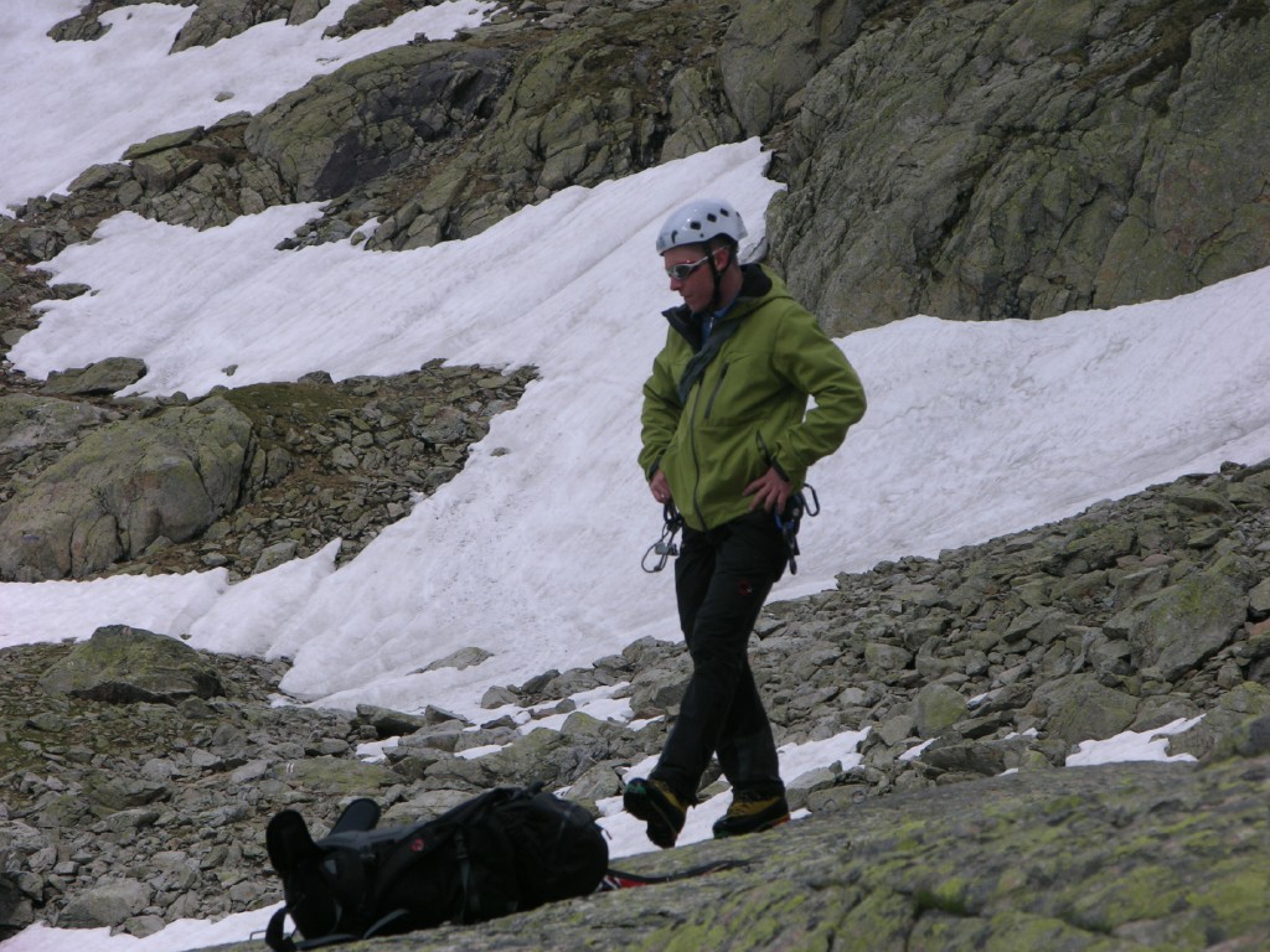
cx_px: 635
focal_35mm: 180
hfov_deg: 11.0
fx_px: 6604
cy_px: 476
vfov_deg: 8.2
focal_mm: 44.7
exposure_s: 1/402
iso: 50
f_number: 6.3
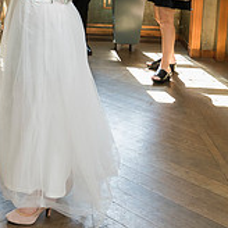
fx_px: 537
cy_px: -2
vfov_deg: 23.0
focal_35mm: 72
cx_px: -89
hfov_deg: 21.2
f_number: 5
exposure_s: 1/125
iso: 1250
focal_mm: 24
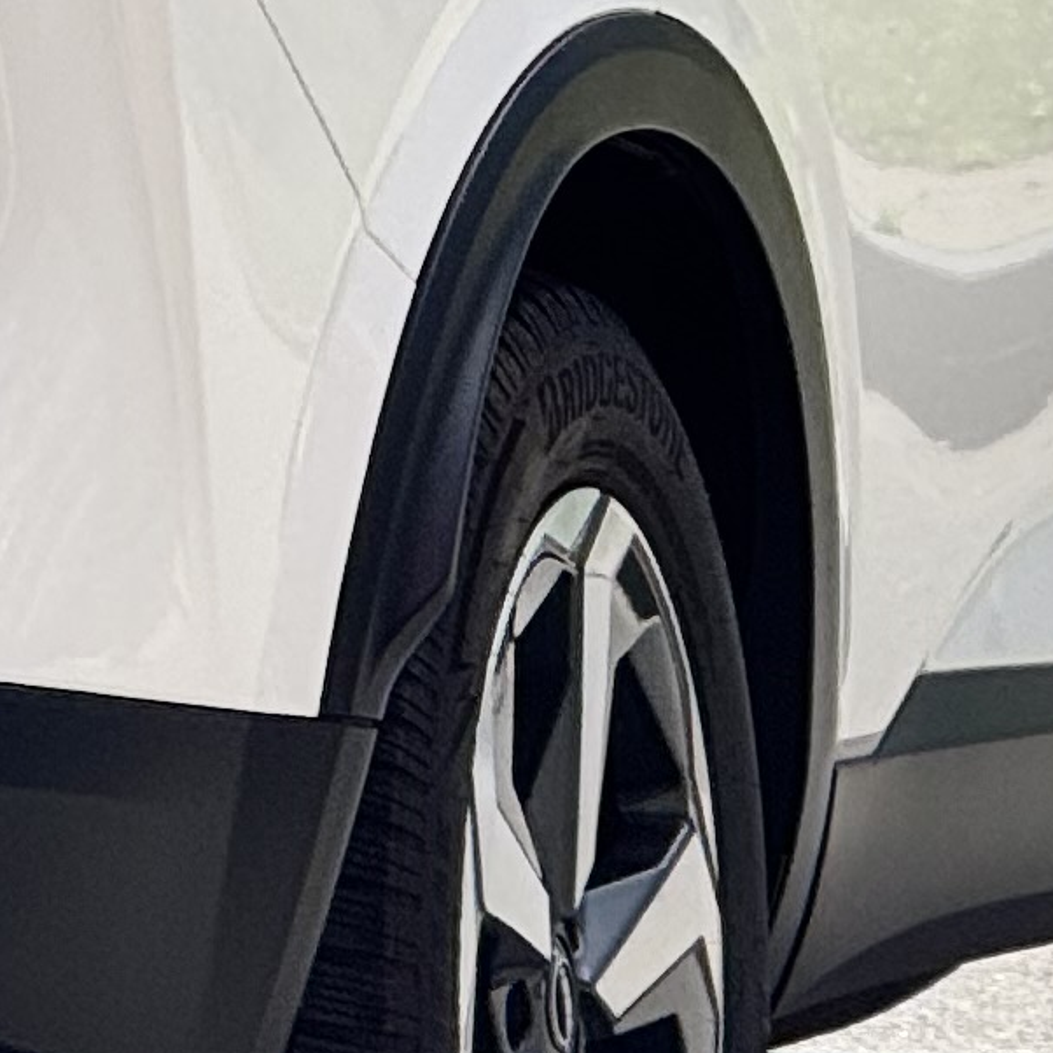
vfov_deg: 2.5
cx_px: -687
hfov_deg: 2.5
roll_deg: -0.8
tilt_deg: -2.1
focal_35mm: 710
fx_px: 24435
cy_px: -280
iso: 50
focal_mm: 15.66
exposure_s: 1/1114
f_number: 2.8
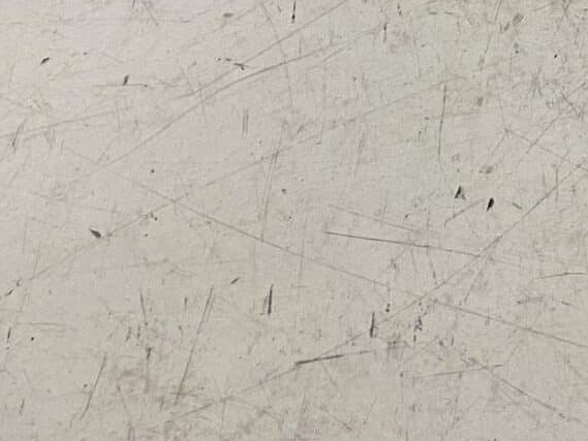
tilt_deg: -41.3
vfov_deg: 11.4
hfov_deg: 16.4
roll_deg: +0.0
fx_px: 1988
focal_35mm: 117
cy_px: -439
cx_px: 636
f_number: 1.8
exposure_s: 1/50
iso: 64
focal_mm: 4.25
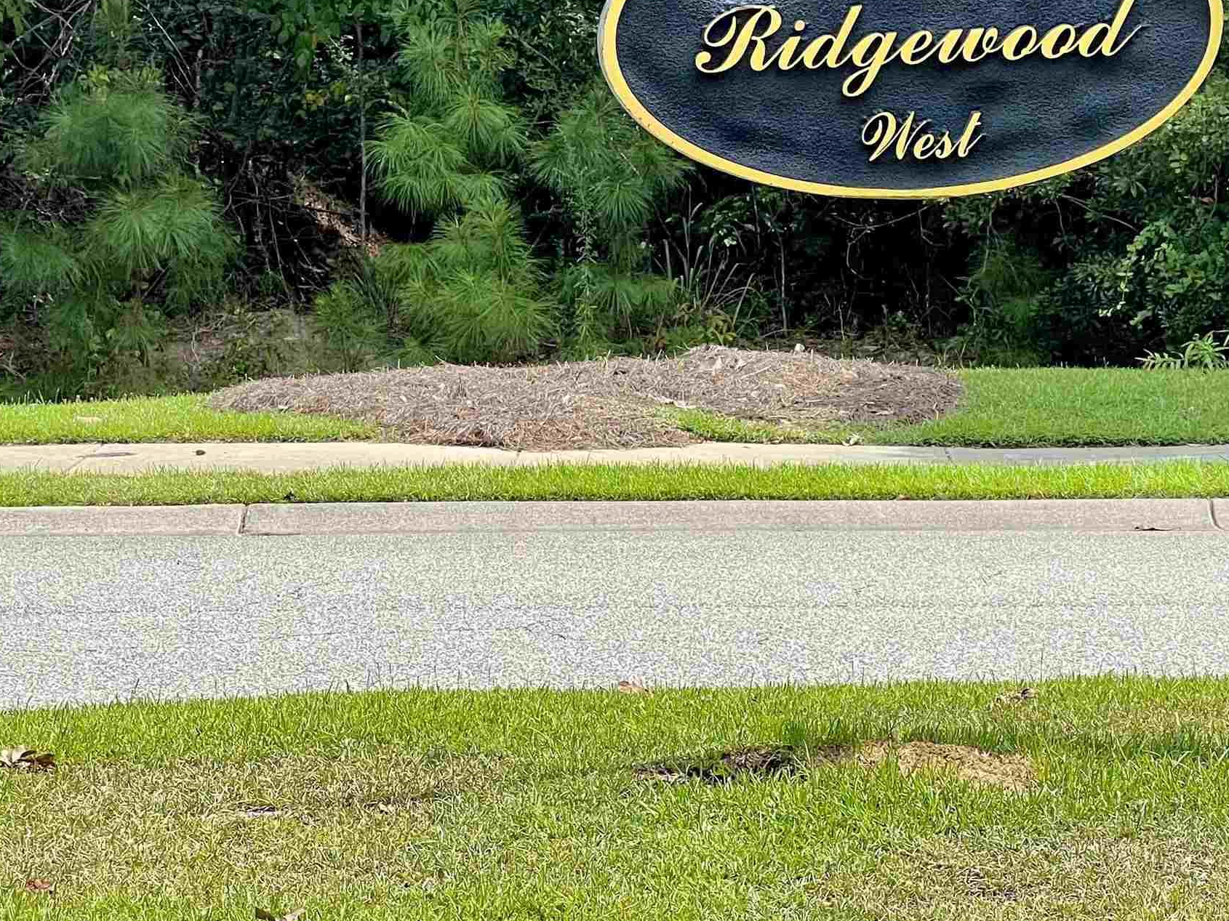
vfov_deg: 10.6
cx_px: 1062
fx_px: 4970
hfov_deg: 14.0
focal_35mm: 140
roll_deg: +1.5
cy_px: 164
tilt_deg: +0.2
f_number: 2.8
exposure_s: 1/259
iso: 32
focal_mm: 9
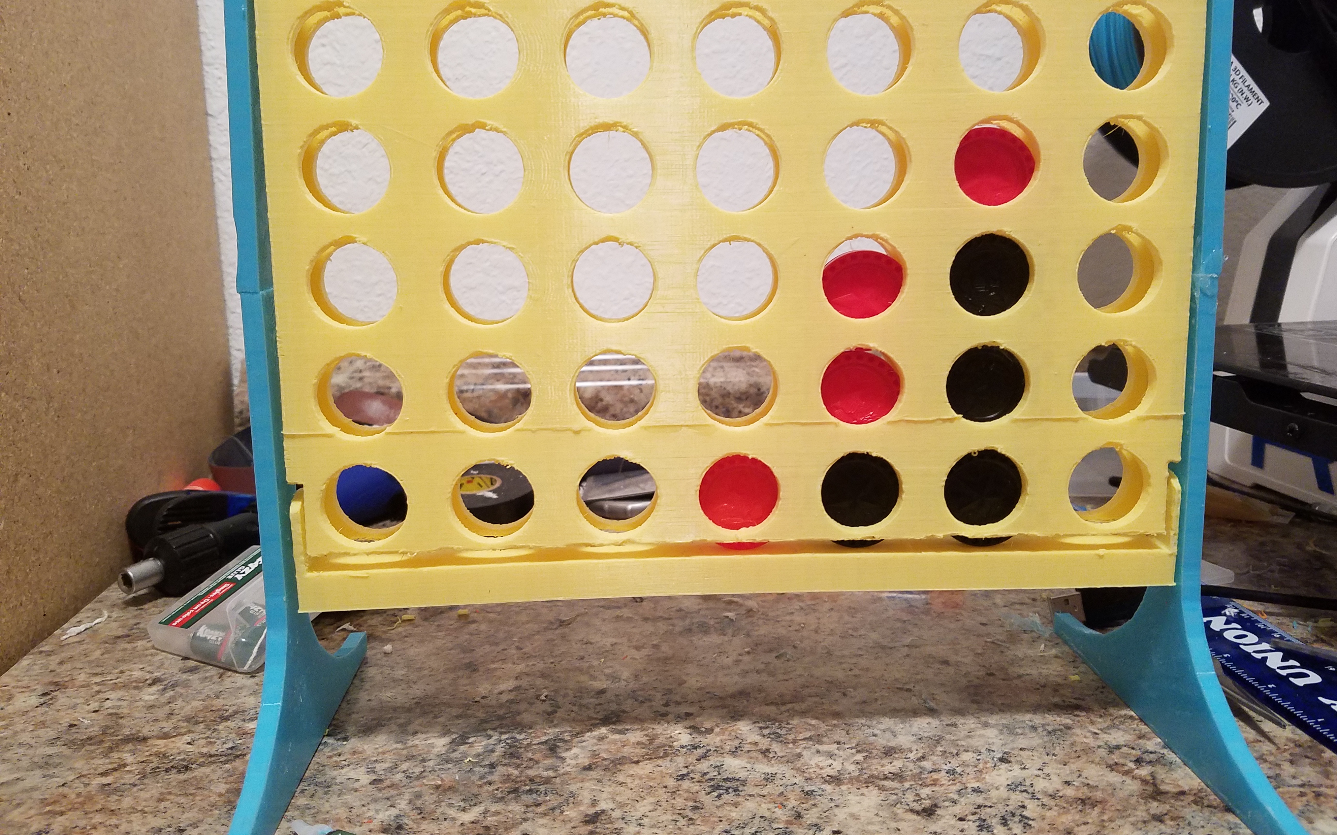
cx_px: 679
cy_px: 349
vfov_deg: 44.4
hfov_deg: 66.5
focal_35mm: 28
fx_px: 1020
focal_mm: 4.2
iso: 160
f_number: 1.7
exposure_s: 1/24
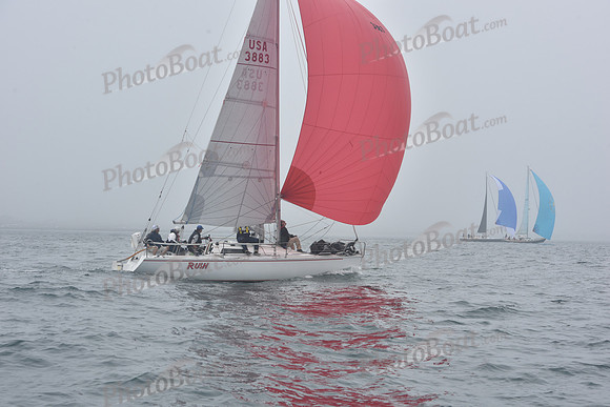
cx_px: 305
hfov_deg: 28.8
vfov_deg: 19.5
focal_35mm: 70
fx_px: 1186
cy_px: 204
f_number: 10
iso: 250
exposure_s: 1/800
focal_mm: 70
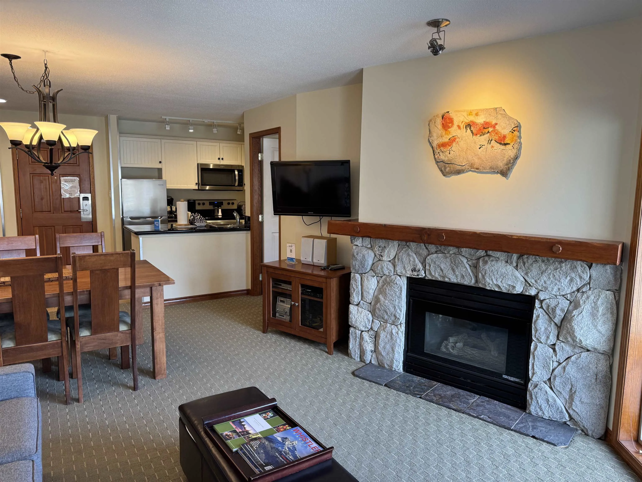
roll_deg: -0.3
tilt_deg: -7.0
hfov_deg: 71.6
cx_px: 321
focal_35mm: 24
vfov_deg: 56.8
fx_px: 445
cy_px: 241
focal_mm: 6.76
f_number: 1.78
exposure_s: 1/120
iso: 125
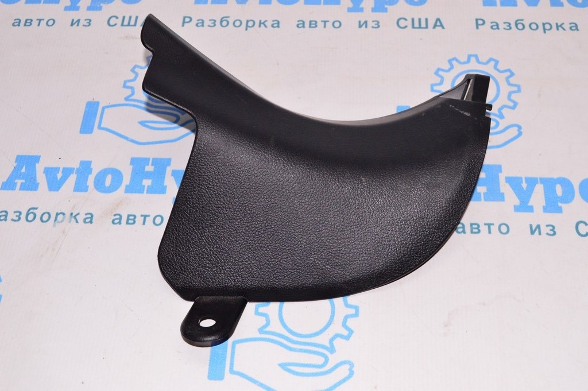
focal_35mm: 48
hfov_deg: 41.1
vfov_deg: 28.0
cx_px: 294
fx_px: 783
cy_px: 196
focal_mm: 32
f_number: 8
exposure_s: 1/200
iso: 1600
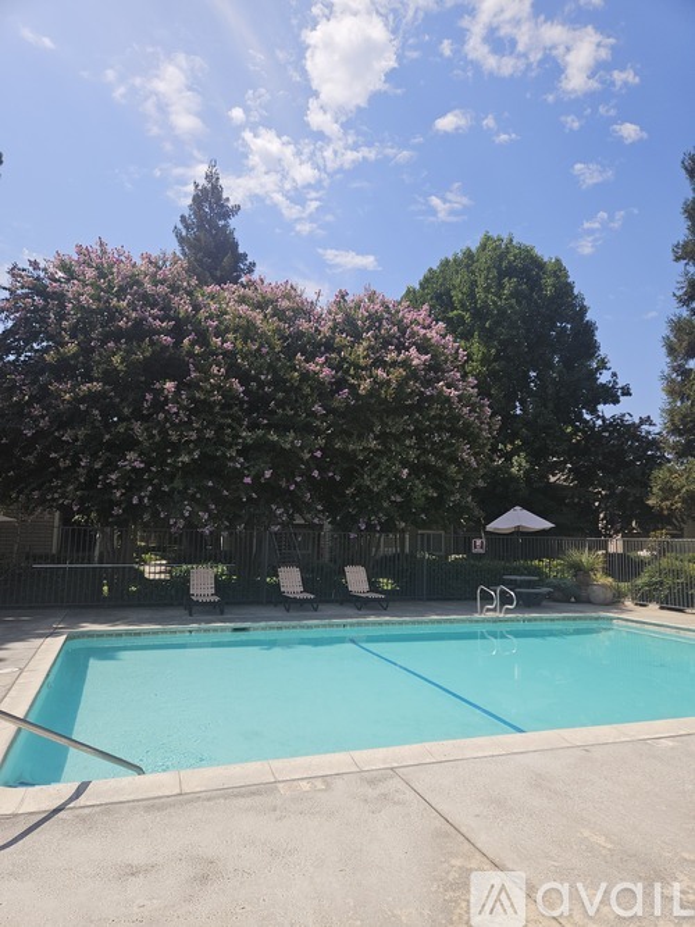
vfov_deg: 73.9
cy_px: 464
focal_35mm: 23
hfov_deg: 58.9
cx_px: 348
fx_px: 616
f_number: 1.8
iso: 25
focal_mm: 5.4
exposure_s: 1/1973
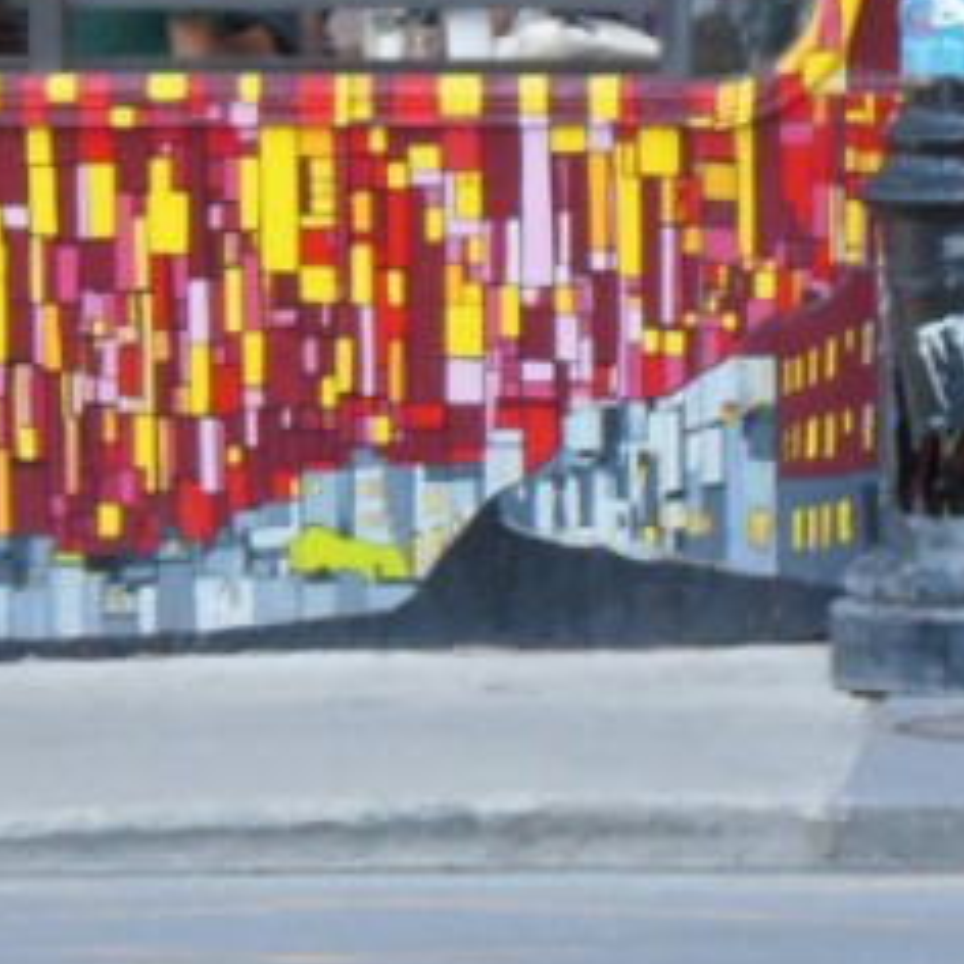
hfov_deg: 5.3
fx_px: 10492
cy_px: -257
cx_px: 61
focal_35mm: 333
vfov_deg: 5.2
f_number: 4.6
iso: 400
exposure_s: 1/200
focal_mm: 15.5
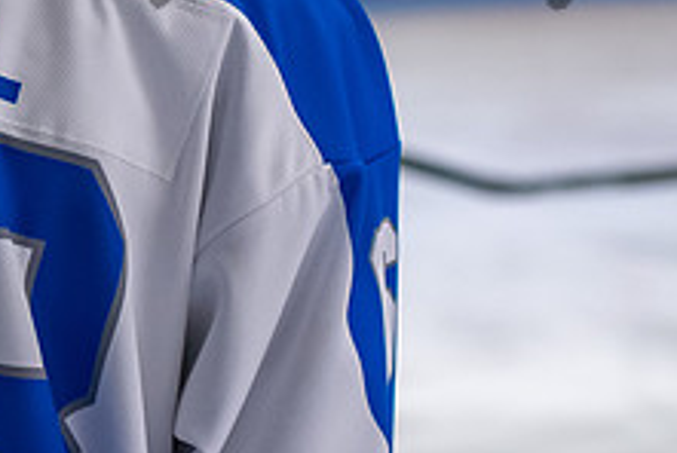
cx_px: -40
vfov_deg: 4.6
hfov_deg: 6.9
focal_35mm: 296
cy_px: -124
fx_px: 5574
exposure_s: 1/800
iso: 2000
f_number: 3.2
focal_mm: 70
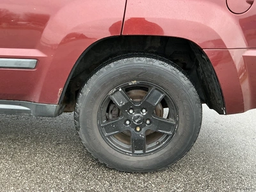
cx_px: 128
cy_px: 96
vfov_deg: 49.7
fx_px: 207
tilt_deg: -16.8
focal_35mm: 28
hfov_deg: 63.4
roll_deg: -6.2
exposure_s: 1/60
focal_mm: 3
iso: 160
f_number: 1.8
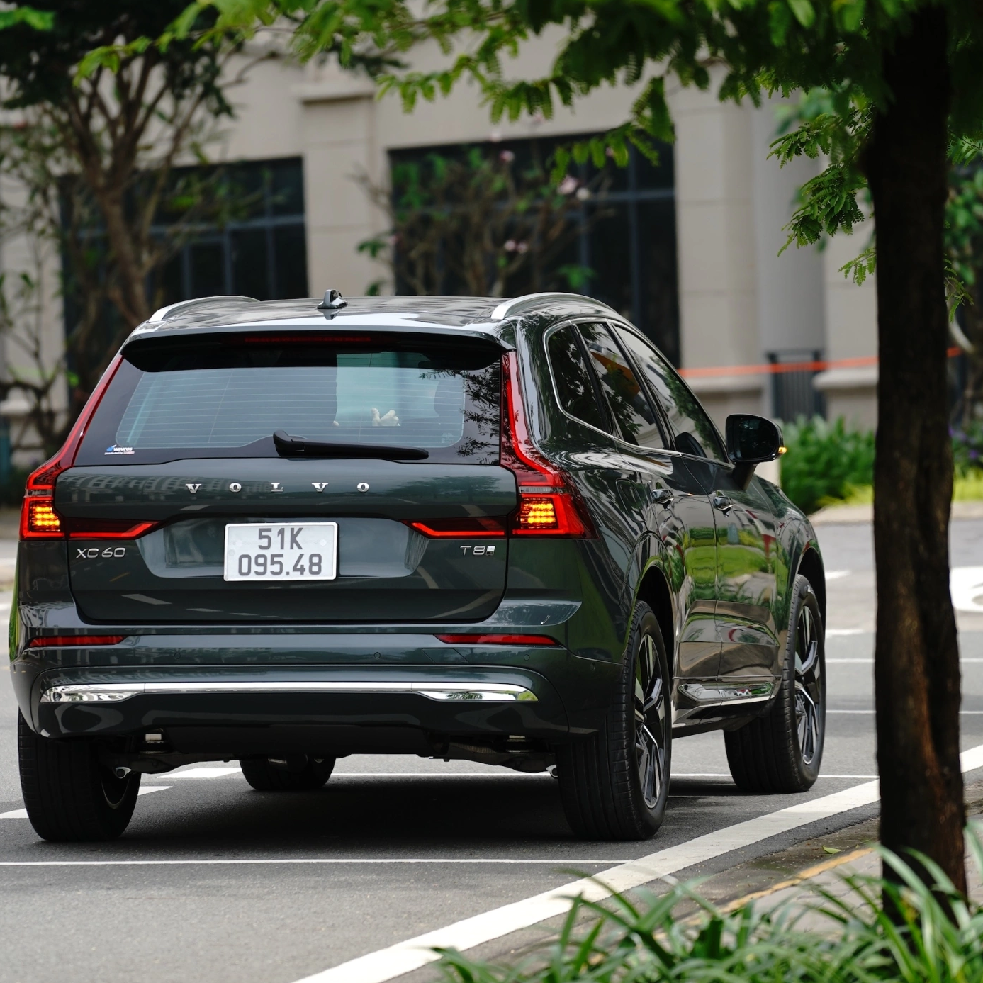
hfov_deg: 6.0
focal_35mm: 294
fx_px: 9446
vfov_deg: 6.0
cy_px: 502
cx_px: 412
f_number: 4
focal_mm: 200
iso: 100
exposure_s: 1/500
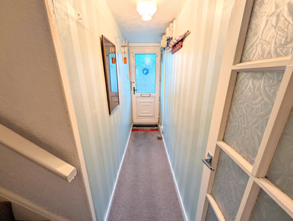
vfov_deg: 94.6
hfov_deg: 110.5
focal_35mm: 12
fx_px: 102
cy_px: 110
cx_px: 146
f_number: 1.7
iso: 61
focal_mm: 2.02
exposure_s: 1/50
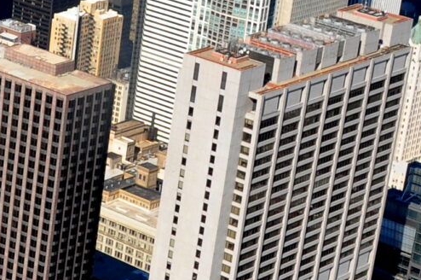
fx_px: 1635
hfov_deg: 13.1
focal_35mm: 140
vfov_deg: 9.8
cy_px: 175
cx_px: -361
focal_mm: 18
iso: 200
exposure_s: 1/250
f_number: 8
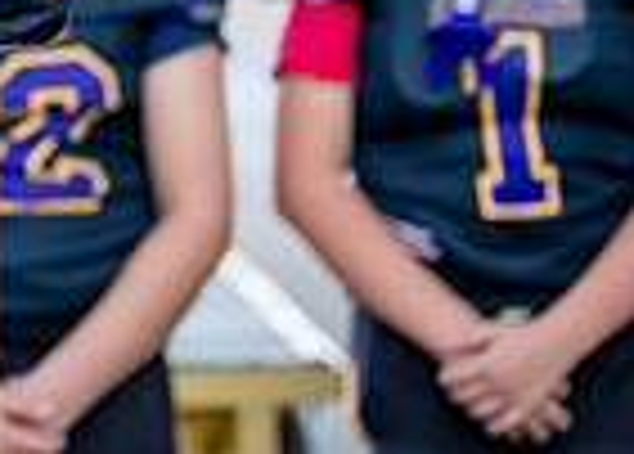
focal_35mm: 248
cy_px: -56
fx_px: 4470
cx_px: -223
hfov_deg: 8.0
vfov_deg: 5.8
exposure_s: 1/800
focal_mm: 50
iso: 125
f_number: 1.2
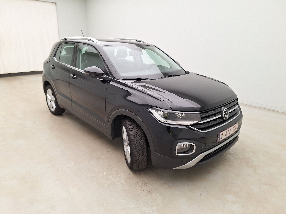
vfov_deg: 58.9
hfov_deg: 73.9
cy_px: 107
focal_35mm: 23
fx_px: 190
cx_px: 143
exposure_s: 1/100
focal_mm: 5.54
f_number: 1.8
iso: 64
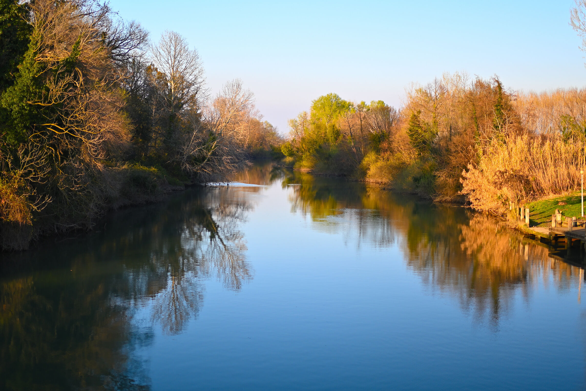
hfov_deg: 37.9
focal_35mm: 52
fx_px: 855
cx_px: 293
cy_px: 196
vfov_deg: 25.8
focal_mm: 35
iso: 100
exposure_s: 1/1000
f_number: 1.4
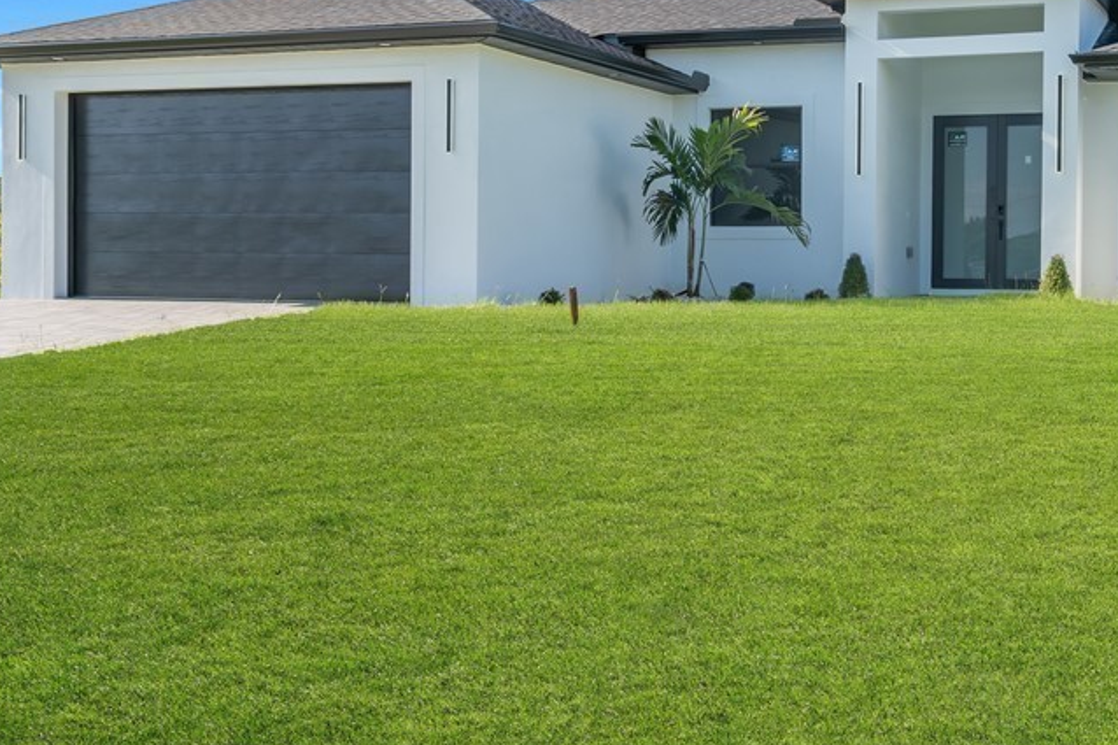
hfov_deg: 38.4
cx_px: 763
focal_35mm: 51
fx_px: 1583
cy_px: 271
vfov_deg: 26.4
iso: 100
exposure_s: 1/250
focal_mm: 20
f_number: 8
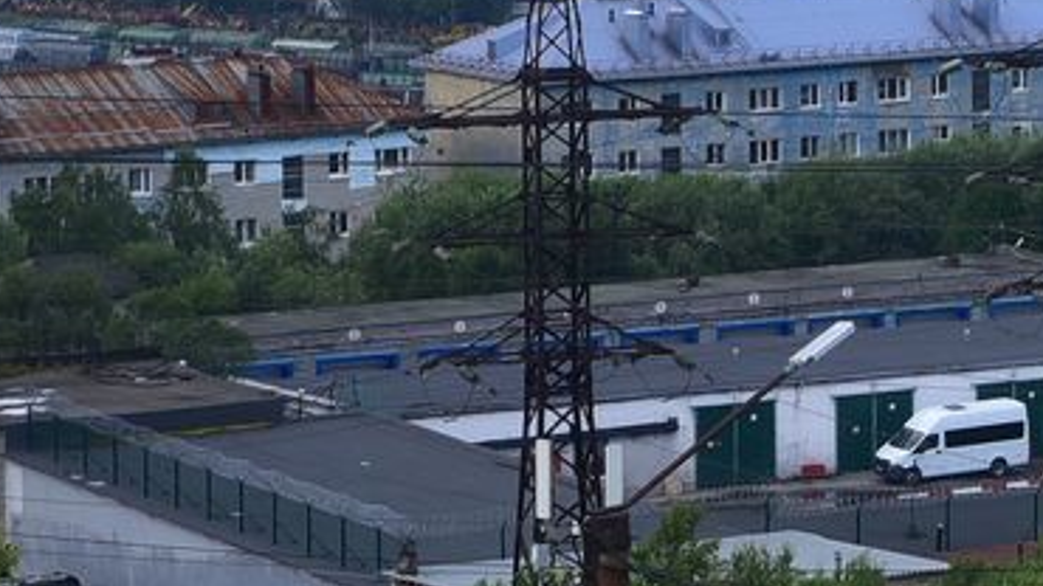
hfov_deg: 11.2
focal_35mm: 184
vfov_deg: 6.5
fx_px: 5088
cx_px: 1607
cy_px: -173
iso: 400
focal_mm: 50
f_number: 18
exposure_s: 1/125
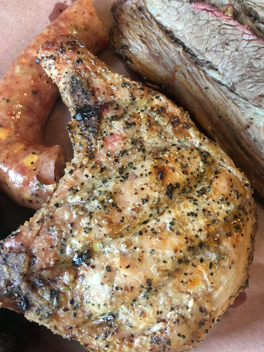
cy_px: 144
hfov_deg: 39.5
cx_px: 159
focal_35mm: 36
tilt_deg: -61.9
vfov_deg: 51.1
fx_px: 366
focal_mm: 4.15
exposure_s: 1/30
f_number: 2.2
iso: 125
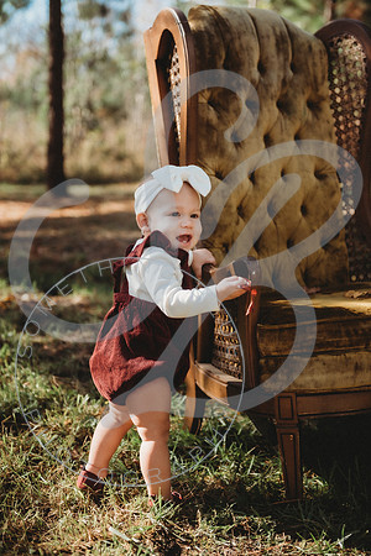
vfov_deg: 32.4
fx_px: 958
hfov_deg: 21.9
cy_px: 278
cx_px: 186
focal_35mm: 62
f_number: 2.8
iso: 100
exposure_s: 1/500
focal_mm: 62
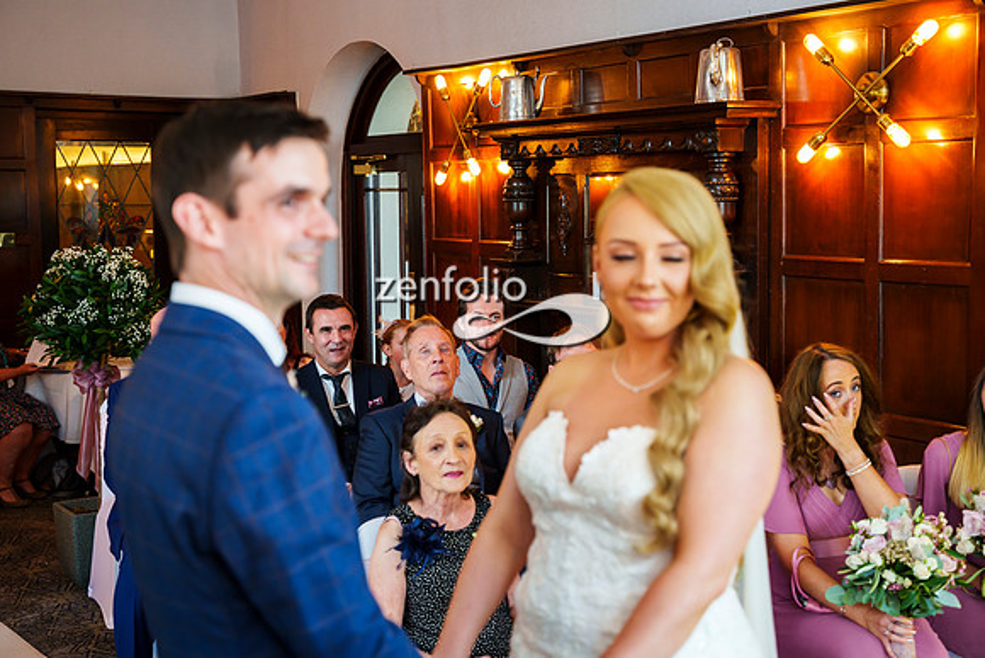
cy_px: 322
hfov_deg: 38.6
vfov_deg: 26.3
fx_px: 1406
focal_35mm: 51
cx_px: 505
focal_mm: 50
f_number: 3.5
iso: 1600
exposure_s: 1/100
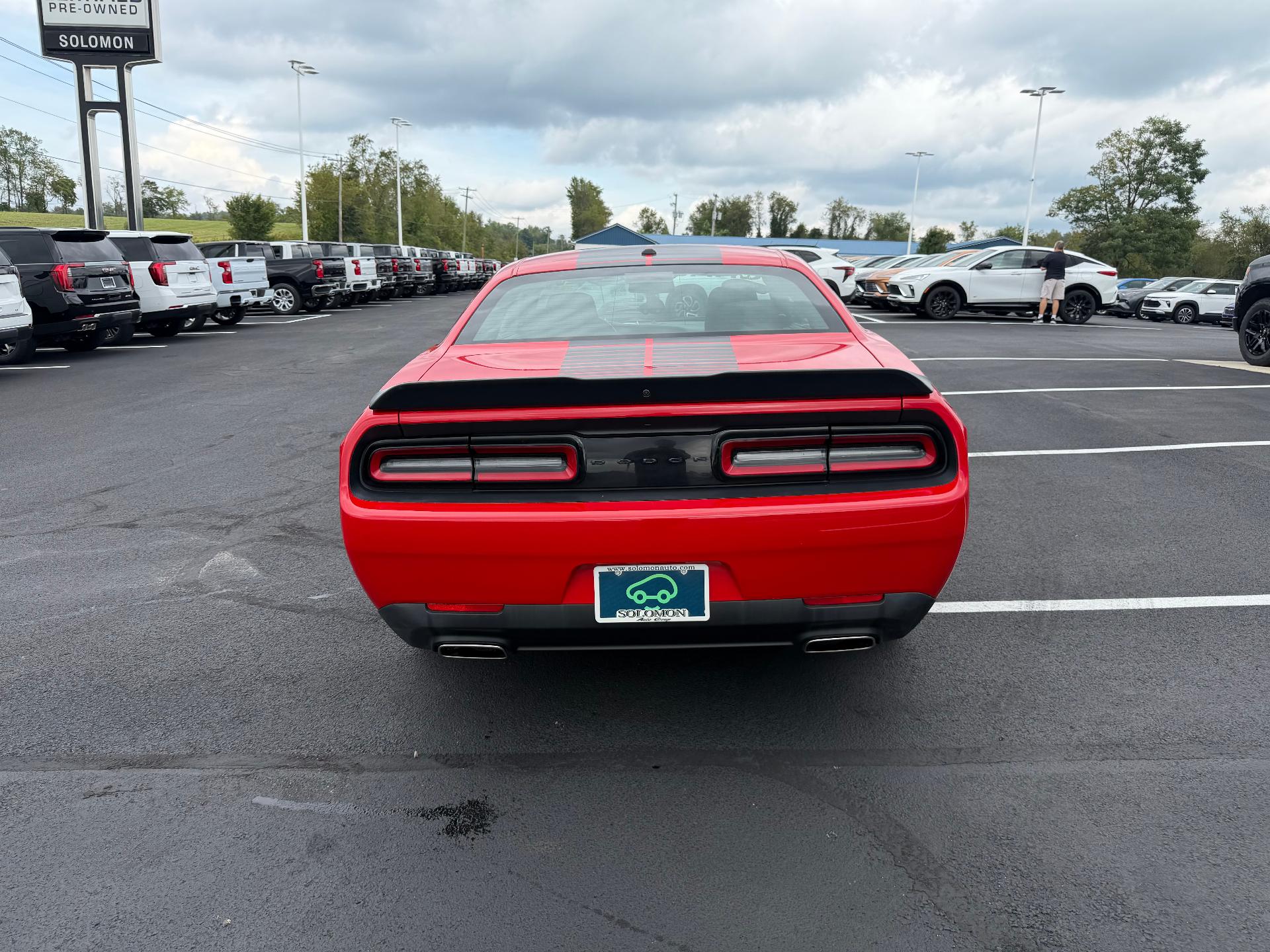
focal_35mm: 24
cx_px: 635
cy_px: 476
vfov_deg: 56.8
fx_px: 881
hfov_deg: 71.6
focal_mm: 6.76
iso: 80
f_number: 1.78
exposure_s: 1/2110
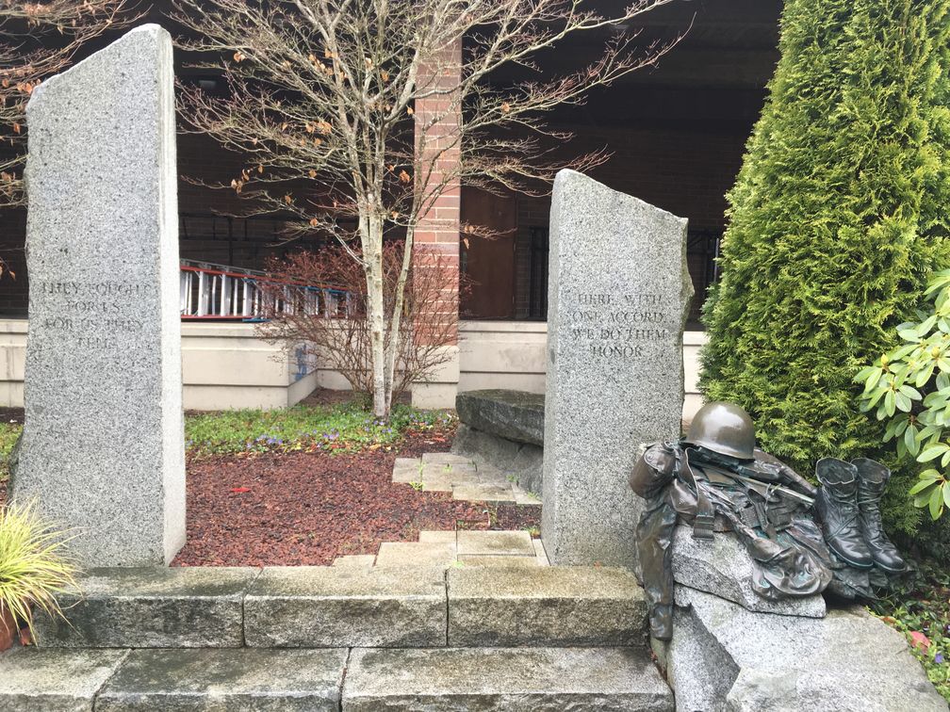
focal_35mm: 29
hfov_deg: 61.7
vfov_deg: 48.2
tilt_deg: -7.0
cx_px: 475
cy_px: 356
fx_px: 796
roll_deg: -1.6
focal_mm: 4.15
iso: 40
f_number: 2.2
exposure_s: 1/120
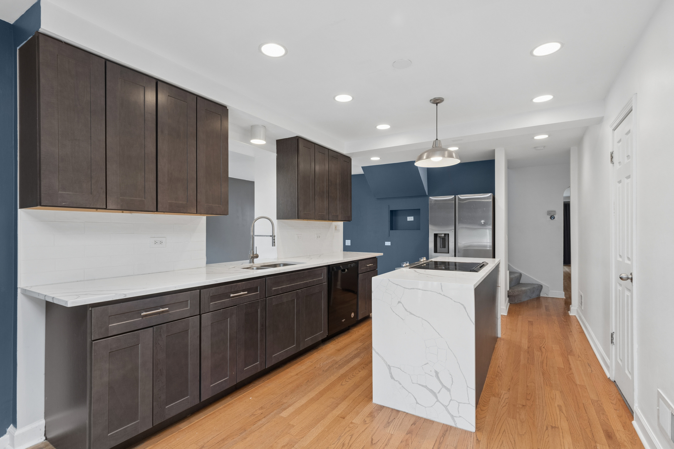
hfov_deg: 96.7
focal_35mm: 16
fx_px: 300
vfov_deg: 73.7
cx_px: 337
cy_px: 224
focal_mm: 11
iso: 250
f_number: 8
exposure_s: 1/15
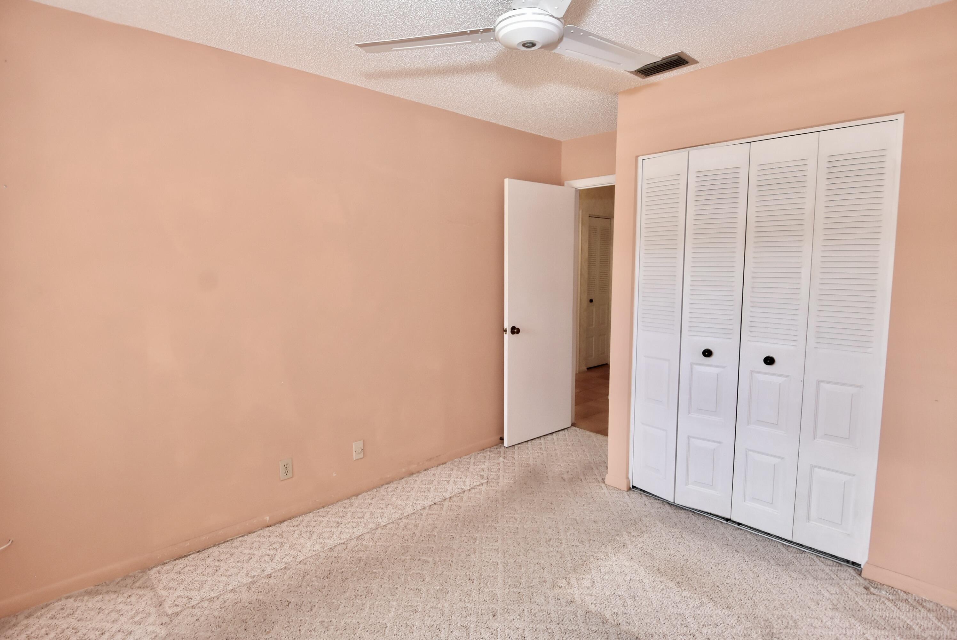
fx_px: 479
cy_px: 320
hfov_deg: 90.0
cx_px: 478
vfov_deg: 67.5
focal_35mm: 18
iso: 800
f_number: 5.6
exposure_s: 1/60
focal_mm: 12
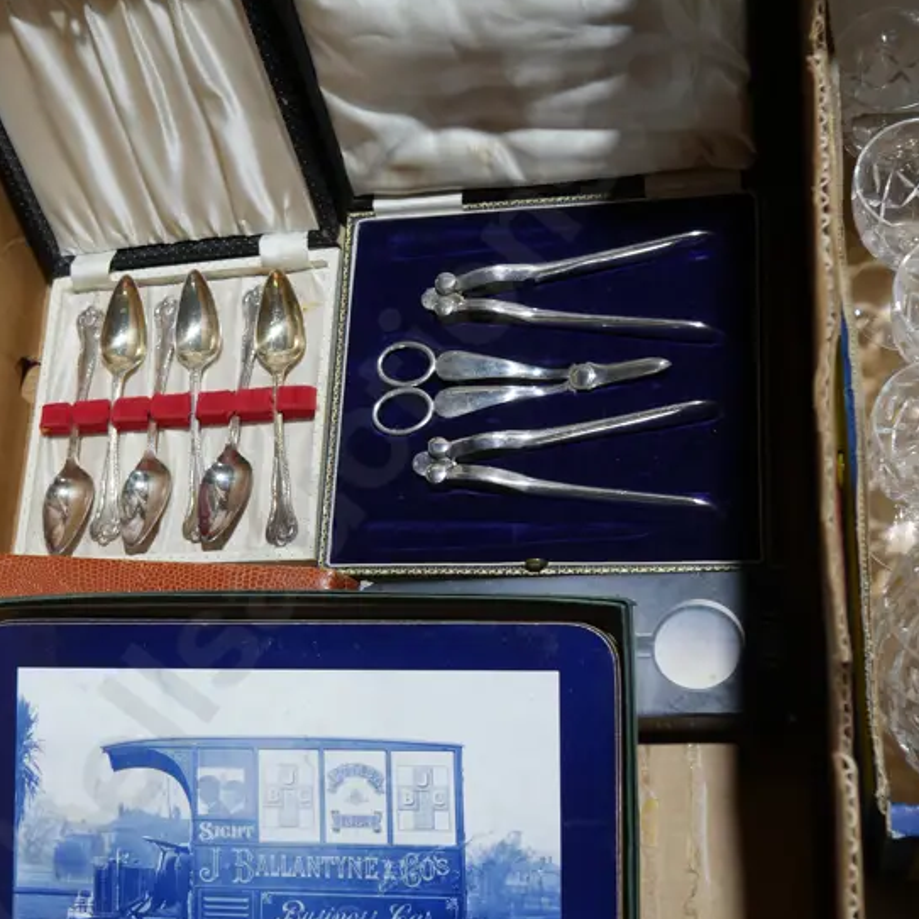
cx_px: 324
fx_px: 1502
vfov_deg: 34.0
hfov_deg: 33.8
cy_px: 504
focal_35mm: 50
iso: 200
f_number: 3.6
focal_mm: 15
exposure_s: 1/100
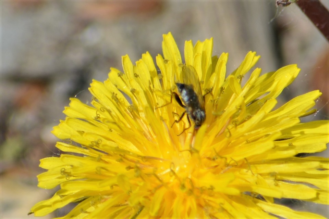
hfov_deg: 4.6
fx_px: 4112
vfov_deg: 3.1
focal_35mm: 450
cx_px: 164
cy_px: 110
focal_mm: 300
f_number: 8
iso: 100
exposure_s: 1/160
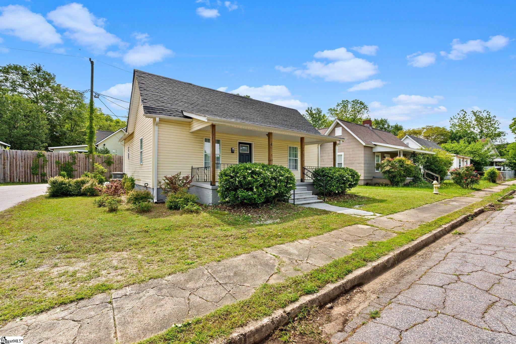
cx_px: 258
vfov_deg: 73.7
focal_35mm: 16
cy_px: 172
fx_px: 229
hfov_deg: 96.7
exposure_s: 1/125
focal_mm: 16
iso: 250
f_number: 9
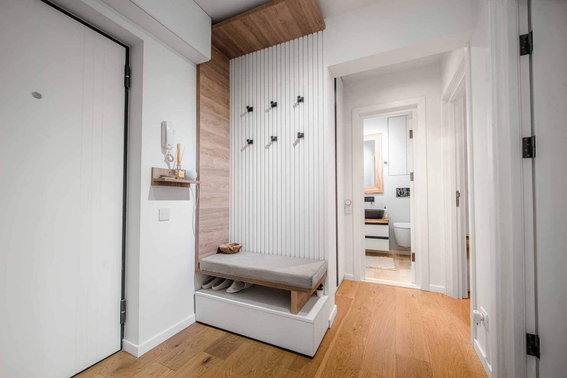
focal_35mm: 14
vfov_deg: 81.2
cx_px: 284
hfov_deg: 104.2
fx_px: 221
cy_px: 189
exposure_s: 1.3
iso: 100
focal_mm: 14
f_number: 9
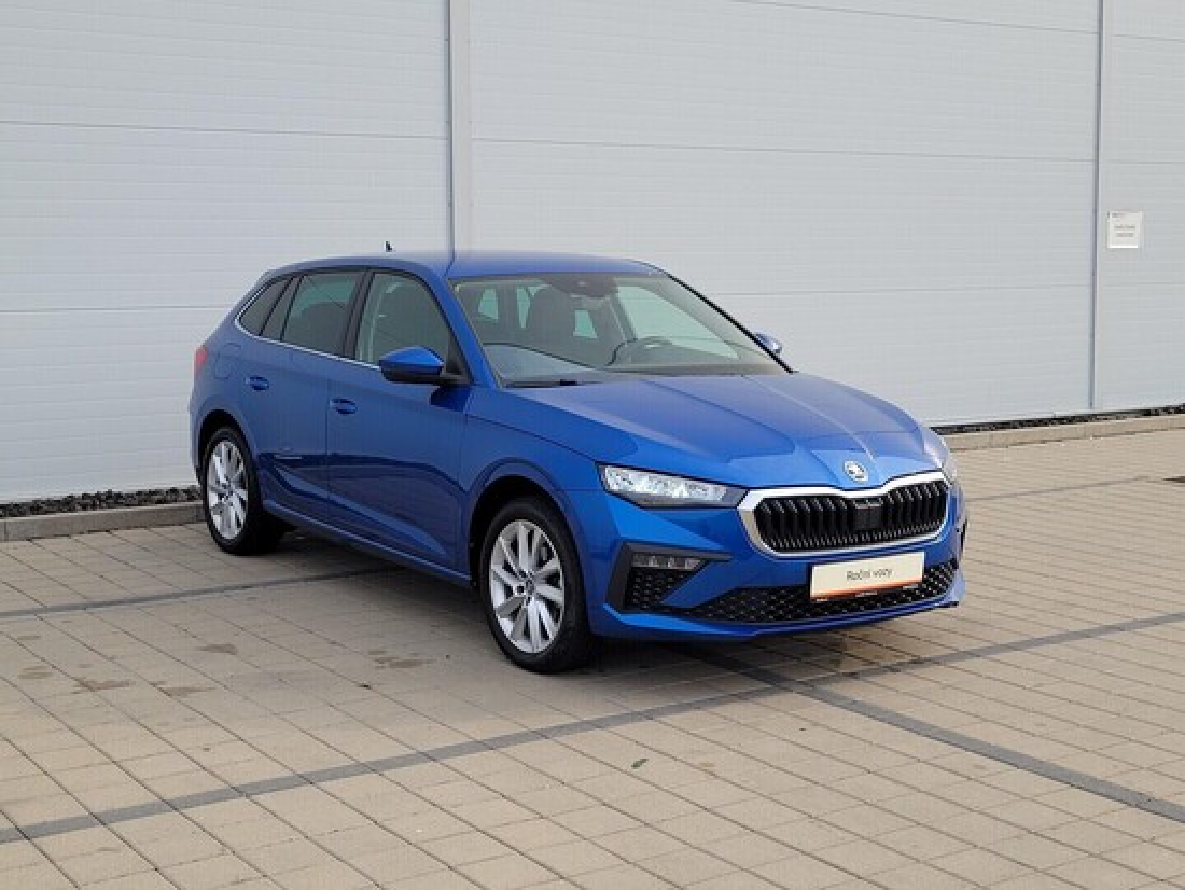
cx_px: 592
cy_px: 445
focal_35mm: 26
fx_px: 890
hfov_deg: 67.3
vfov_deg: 53.1
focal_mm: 5.4
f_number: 1.8
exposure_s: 1/1041
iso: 40
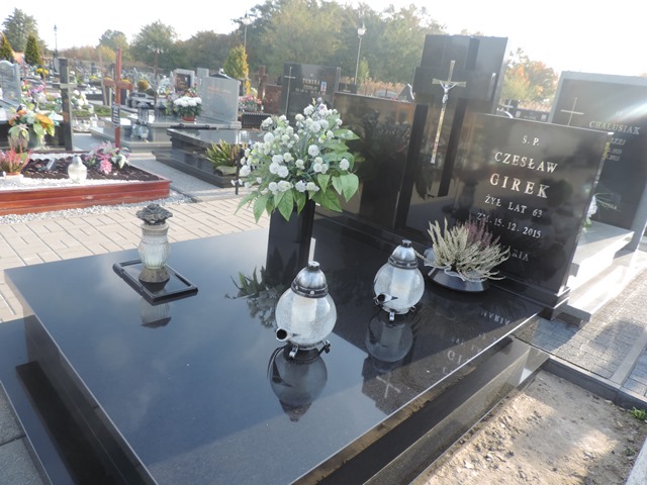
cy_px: 242
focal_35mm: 24
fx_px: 449
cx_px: 324
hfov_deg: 71.6
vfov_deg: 56.8
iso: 80
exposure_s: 1/200
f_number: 3
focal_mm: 4.3
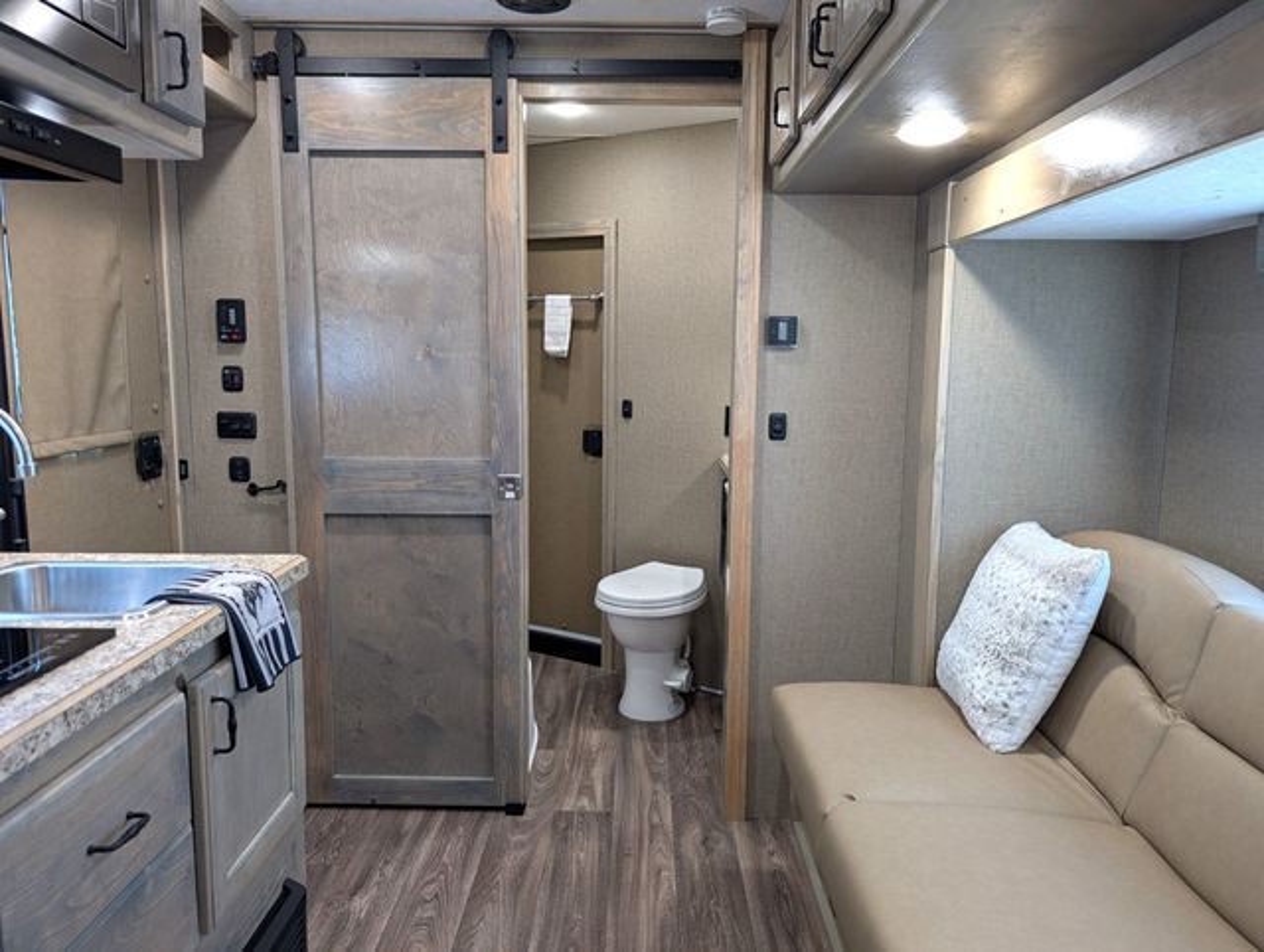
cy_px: 476
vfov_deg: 56.9
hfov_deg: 71.5
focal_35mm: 24
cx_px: 632
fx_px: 878
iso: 71
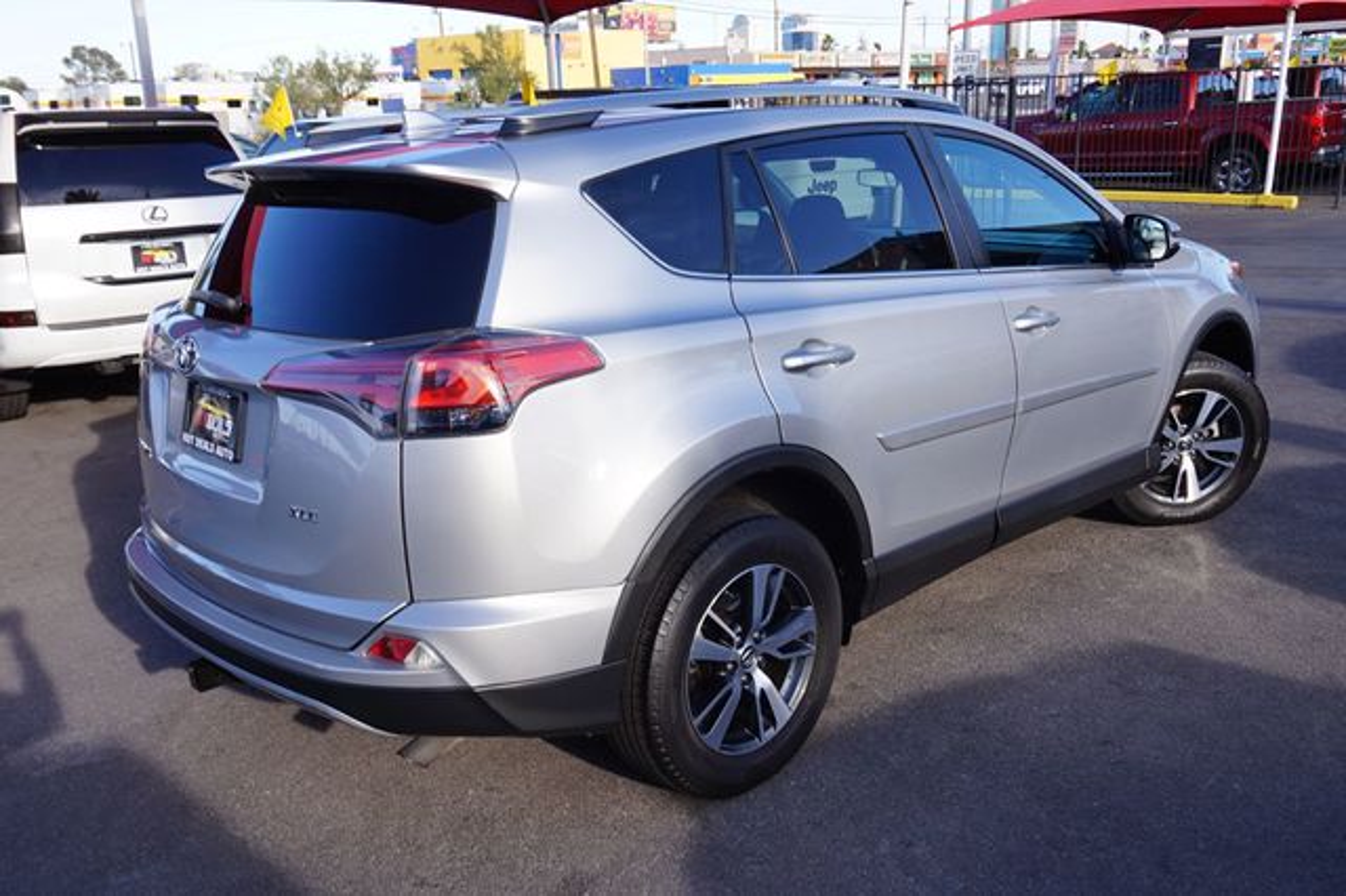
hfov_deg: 59.5
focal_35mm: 32
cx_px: 673
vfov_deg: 41.7
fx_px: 1177
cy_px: 448
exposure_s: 1/80
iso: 100
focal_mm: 21
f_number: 8
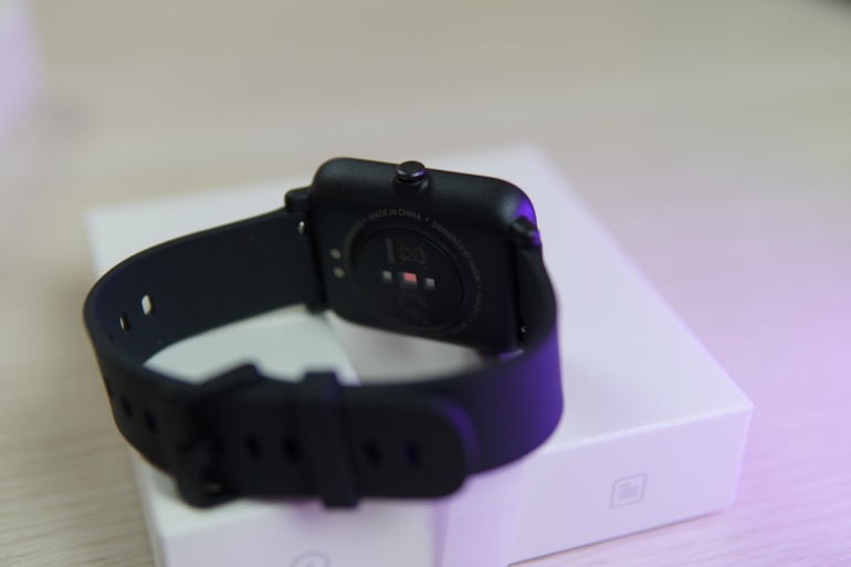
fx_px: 1063
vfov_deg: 29.9
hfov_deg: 43.6
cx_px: 426
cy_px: 284
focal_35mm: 45
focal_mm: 30
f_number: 2
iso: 100
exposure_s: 1/125
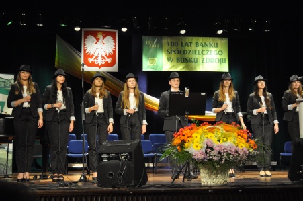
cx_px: 148
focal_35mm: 52
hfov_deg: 38.6
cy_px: 95
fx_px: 433
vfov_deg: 26.1
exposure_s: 1/60
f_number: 4
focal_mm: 31
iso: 640
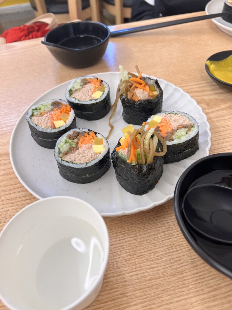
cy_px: 155
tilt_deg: -50.2
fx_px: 232
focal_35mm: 26
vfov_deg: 67.3
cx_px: 116
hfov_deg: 53.1
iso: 80
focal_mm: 5.7
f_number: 1.5
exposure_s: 1/120
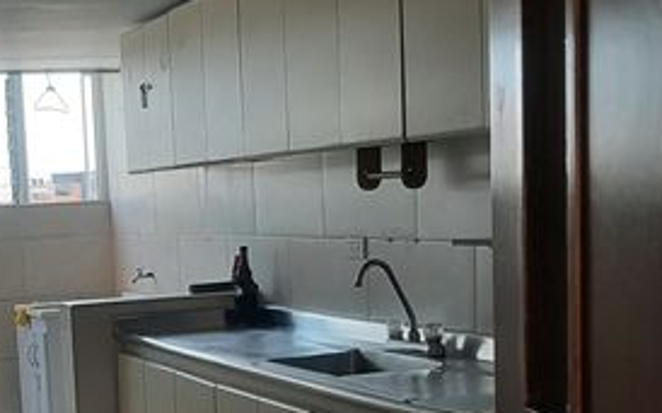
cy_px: 376
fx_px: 1208
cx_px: 143
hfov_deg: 30.0
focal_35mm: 67
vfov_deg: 19.0
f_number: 1.7
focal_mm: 3.93
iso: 40
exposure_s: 1/145
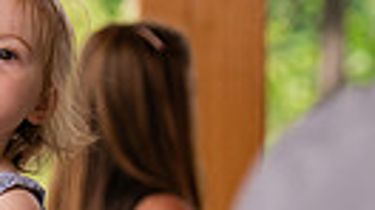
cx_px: -68
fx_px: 3209
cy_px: 177
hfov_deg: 6.6
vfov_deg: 3.8
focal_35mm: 323
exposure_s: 1/800
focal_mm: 70
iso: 400
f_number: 2.8
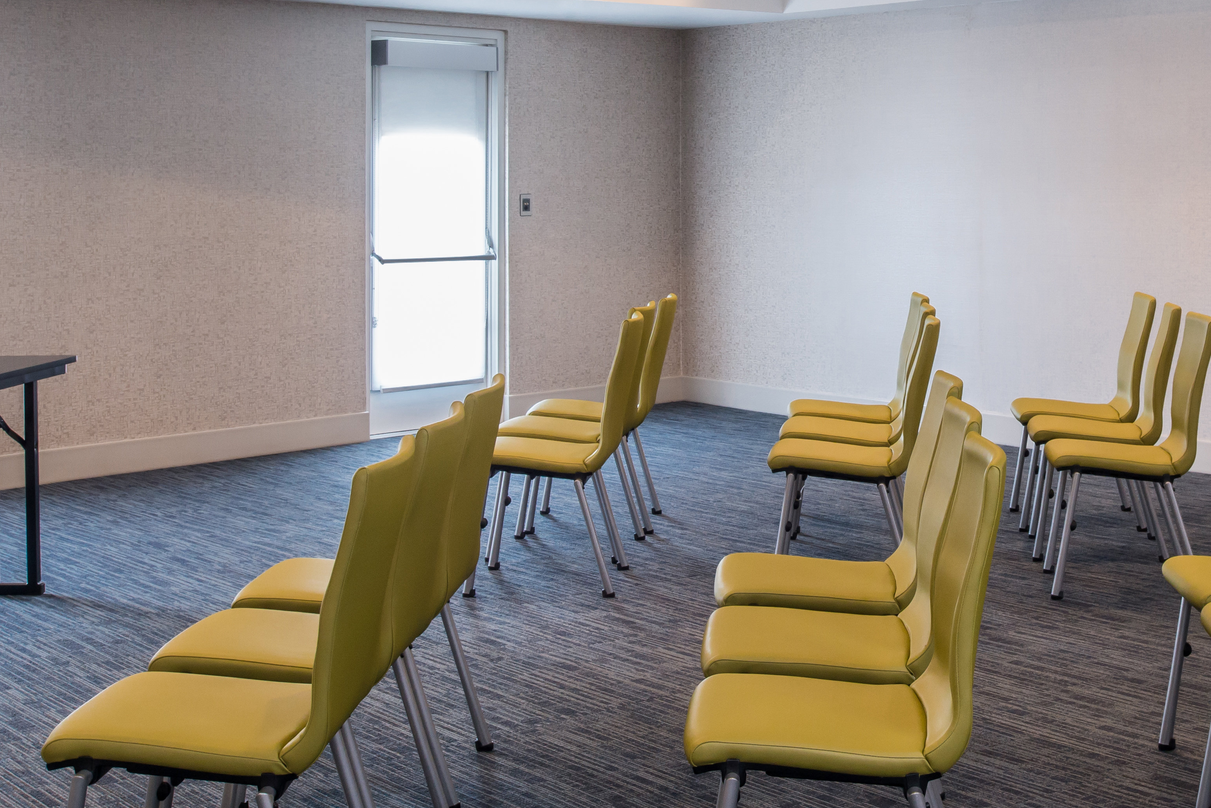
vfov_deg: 23.7
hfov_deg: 34.5
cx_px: 873
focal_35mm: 57
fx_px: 1918
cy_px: 508
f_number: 11
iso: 640
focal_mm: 24
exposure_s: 1/8
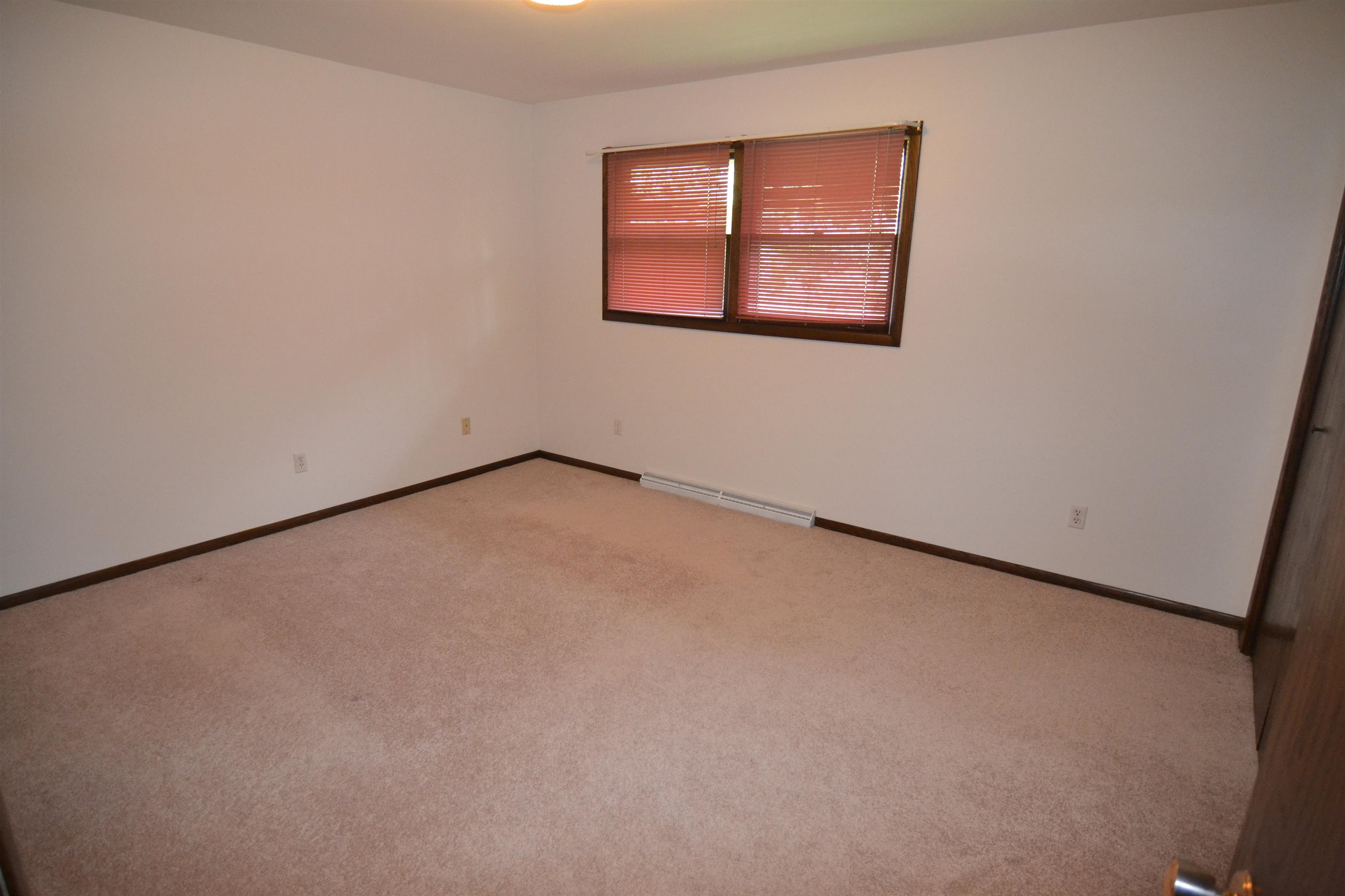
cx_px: 672
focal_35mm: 18
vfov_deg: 67.4
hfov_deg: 90.0
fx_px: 672
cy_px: 448
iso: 2000
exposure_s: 1/60
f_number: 4
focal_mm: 12
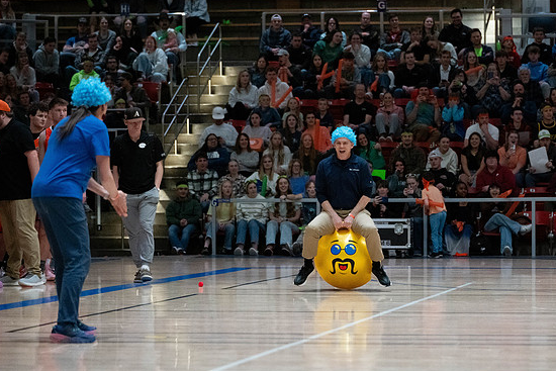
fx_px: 2441
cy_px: 198
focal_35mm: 158
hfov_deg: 13.0
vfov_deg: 8.7
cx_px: 345
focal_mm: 115
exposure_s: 1/800
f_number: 2.8
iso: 6400
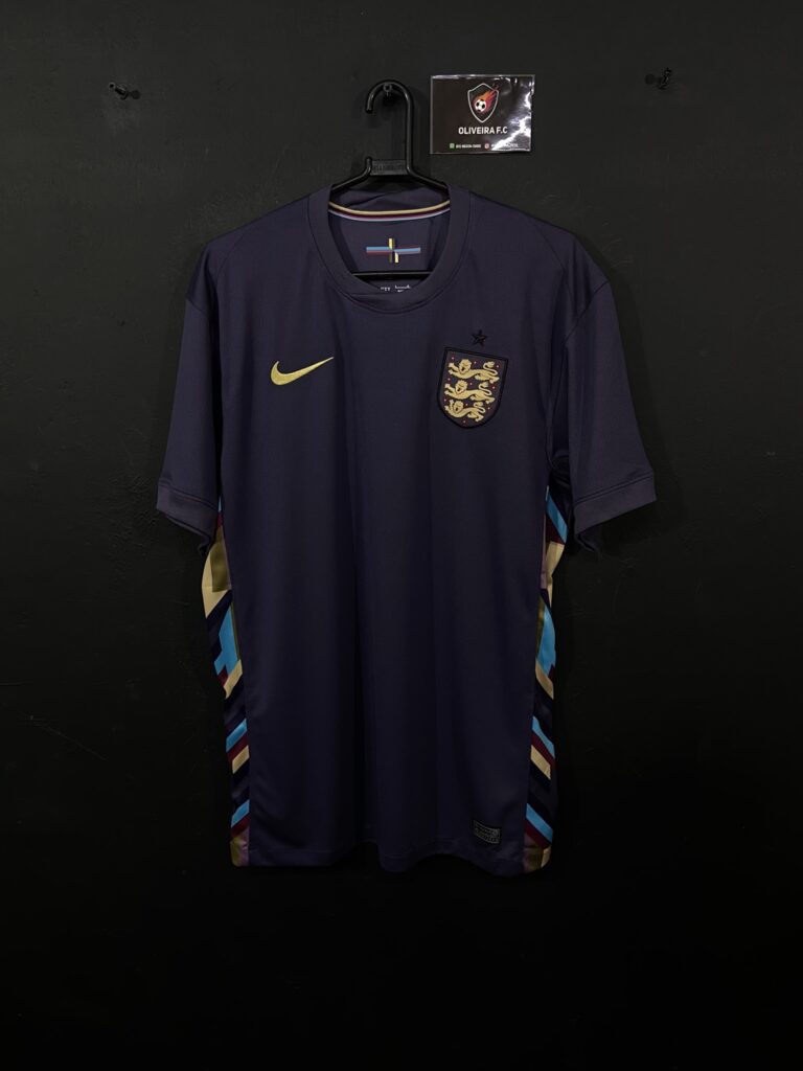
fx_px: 804
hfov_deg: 53.1
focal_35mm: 26
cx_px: 402
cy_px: 536
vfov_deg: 67.3
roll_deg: +1.0
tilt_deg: -10.2
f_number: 1.8
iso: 250
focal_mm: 4.25
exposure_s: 1/60
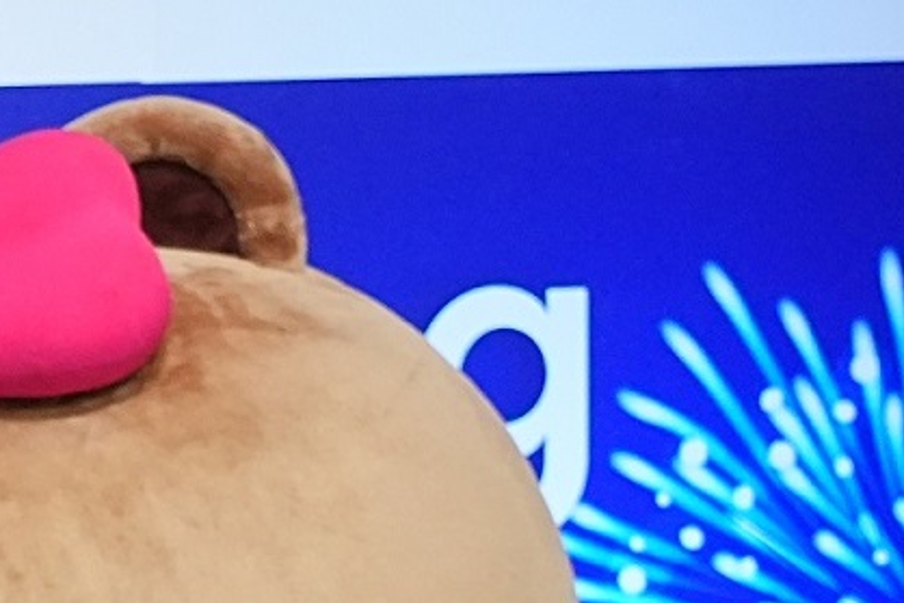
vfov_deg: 6.5
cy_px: 1357
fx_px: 5124
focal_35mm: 204
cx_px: -1443
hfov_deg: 8.9
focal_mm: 38
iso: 3200
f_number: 5
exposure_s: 1/250
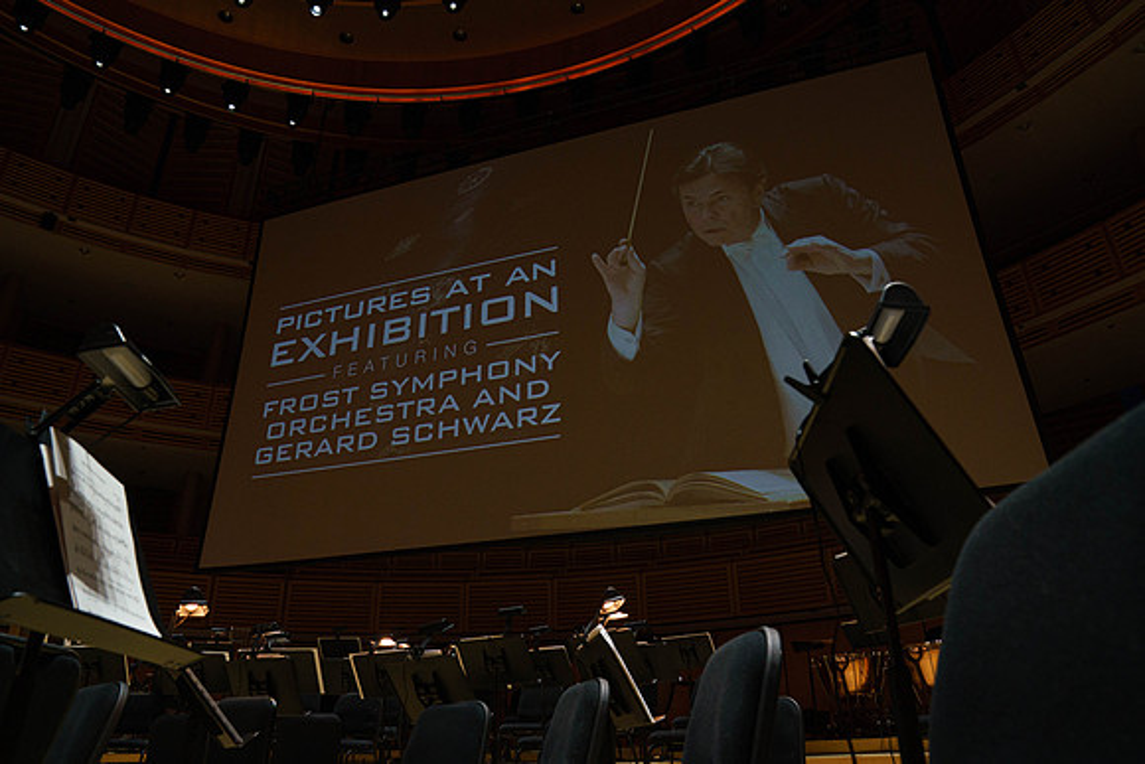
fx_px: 763
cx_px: 572
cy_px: 382
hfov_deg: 73.7
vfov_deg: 53.2
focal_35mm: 24
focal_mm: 24
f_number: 5.6
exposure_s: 1/200
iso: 2500
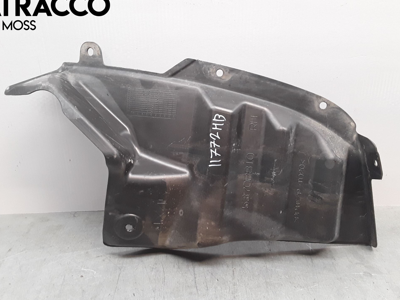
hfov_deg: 59.9
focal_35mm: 30
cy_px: 154
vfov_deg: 46.8
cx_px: 196
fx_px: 347
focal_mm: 2.91
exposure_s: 1/50
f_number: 1.9
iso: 64
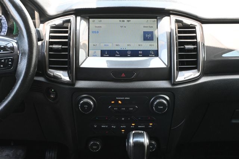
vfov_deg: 24.4
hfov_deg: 36.0
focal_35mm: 56
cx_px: 120
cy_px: 80
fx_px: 368
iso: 2500
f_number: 5.3
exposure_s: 1/125
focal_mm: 37
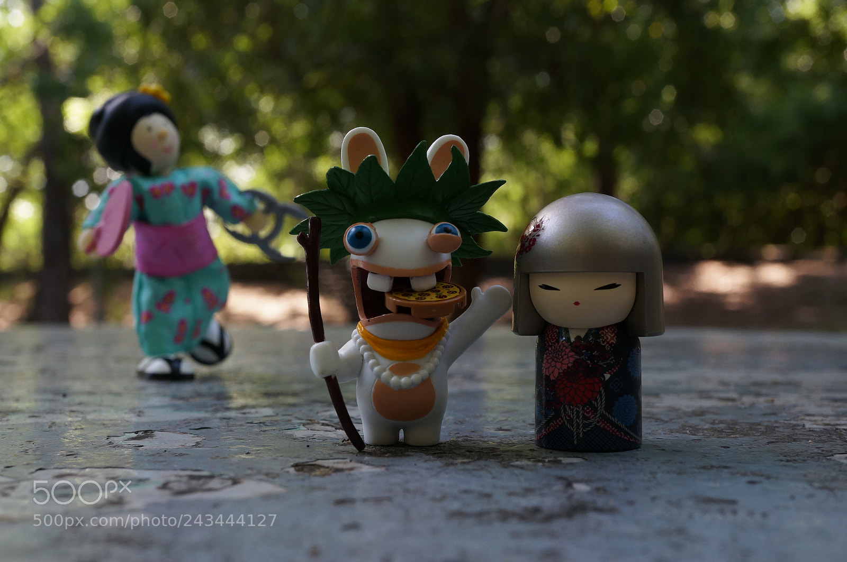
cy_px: 281
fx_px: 1058
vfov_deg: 29.8
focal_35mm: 45
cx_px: 424
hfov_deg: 43.6
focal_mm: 30
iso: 400
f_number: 9
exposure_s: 1/50
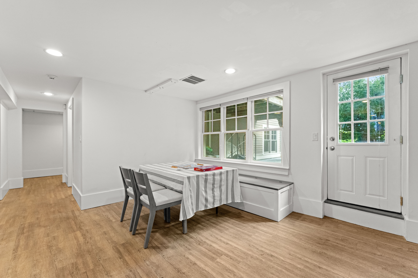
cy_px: 139
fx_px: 172
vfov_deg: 78.1
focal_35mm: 15
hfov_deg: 101.1
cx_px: 209
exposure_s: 1/15
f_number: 11
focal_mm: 14.8
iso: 3200
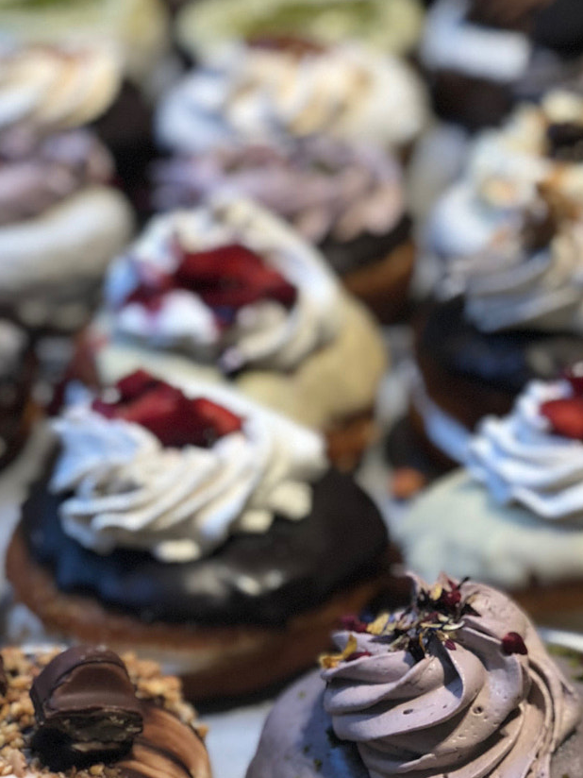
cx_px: 534
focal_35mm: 101
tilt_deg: -31.3
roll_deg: +0.9
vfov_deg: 19.3
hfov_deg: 14.5
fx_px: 2268
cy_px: 562
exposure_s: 1/50
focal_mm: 6
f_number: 2.4
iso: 40
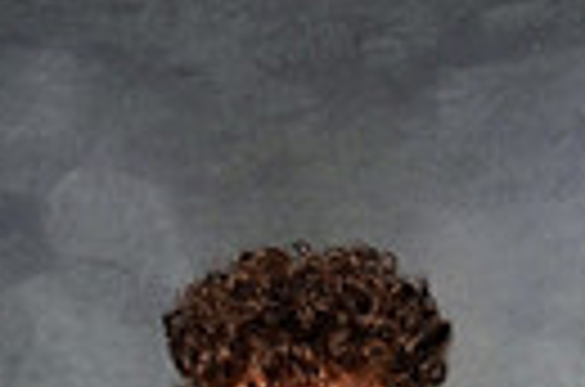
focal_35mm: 193
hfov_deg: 10.7
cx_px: 212
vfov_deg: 6.7
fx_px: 3124
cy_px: 963
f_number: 8
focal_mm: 37
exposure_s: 1/125
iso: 400
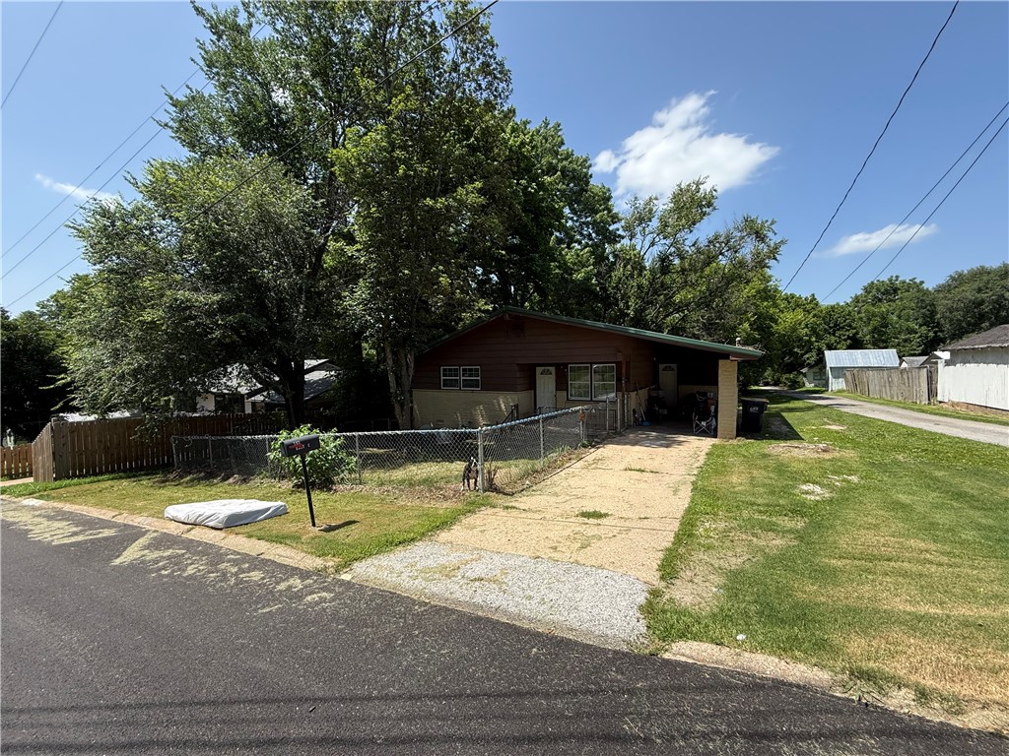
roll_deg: +1.0
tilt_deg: -1.2
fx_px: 408
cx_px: 504
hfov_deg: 102.1
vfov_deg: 85.7
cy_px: 378
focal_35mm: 14
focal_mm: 2.22
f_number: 2.2
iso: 50
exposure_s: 1/717
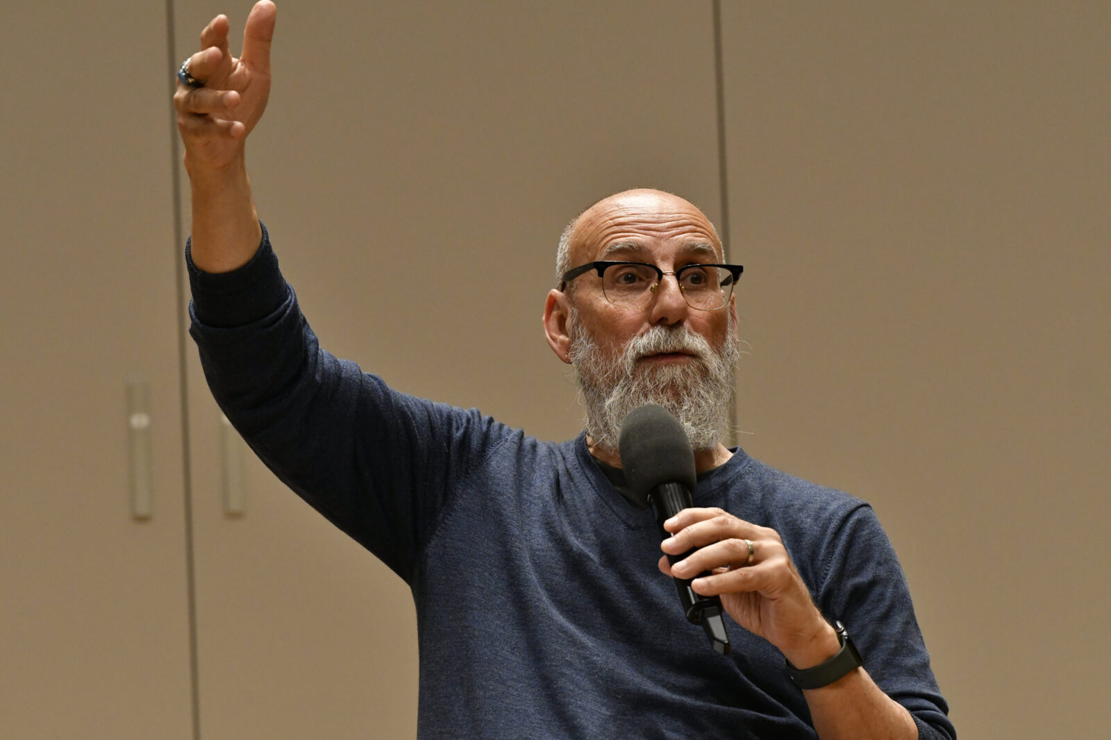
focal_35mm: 300
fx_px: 9256
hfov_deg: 6.9
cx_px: 556
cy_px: 370
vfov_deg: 4.6
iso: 3200
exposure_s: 1/400
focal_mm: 200
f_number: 4.5
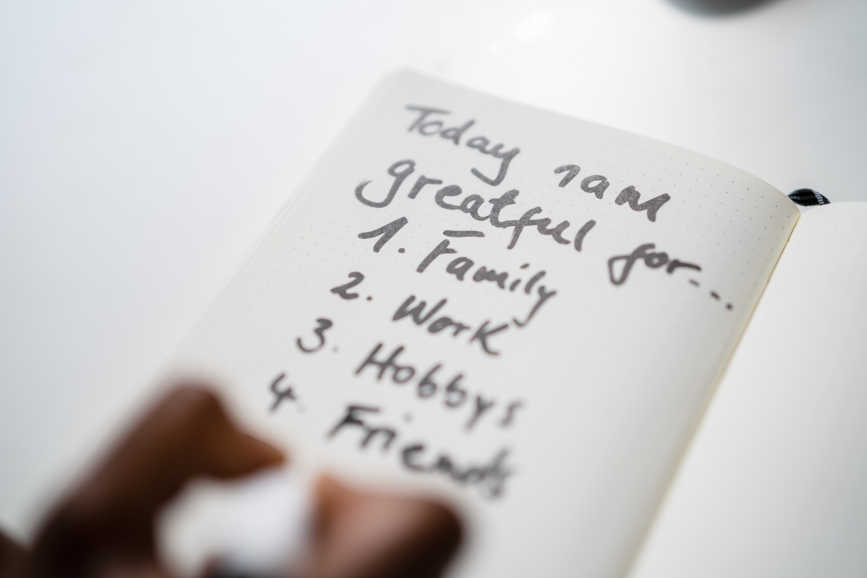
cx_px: 434
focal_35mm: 50
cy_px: 289
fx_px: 1204
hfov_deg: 39.6
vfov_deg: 27.0
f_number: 1.4
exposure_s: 1/160
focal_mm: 50
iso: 125
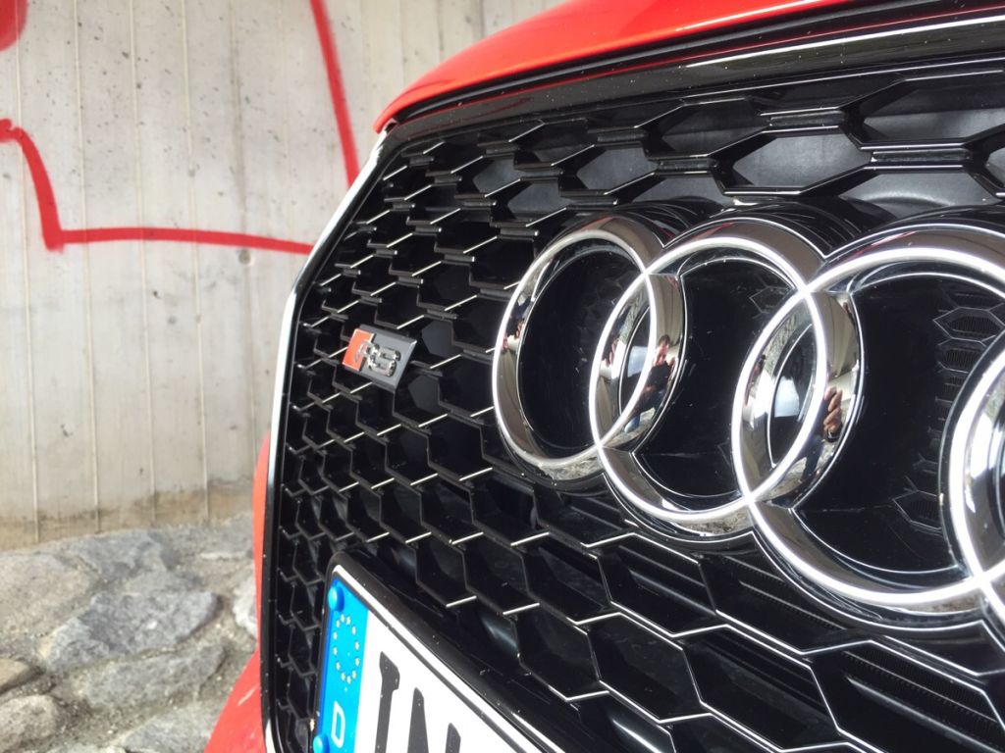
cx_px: 502
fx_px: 842
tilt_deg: +0.9
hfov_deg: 61.7
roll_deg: +3.4
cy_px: 376
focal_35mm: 29
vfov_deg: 48.2
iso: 40
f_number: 2.2
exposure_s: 1/60
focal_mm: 4.15
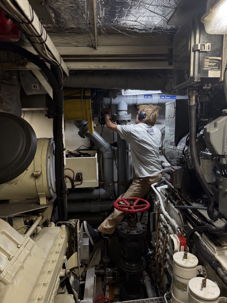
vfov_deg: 71.6
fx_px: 210
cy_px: 152
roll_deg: -1.0
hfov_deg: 56.8
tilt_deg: -6.1
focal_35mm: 24
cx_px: 114
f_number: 1.78
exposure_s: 1/107
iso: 125
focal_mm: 6.76
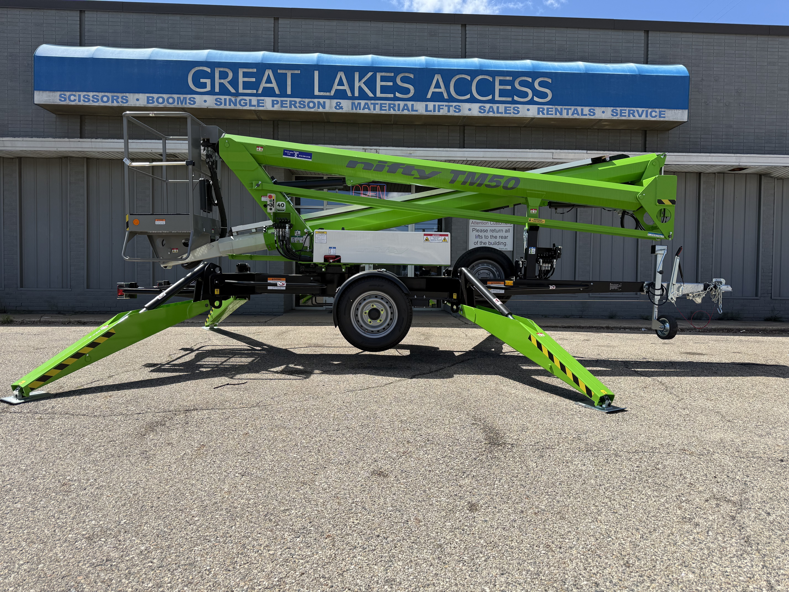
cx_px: 394
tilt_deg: -1.5
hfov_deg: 71.6
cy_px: 296
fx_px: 547
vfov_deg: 56.8
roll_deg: +0.0
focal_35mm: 24
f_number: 1.78
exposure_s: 1/4167
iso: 80
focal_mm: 6.76
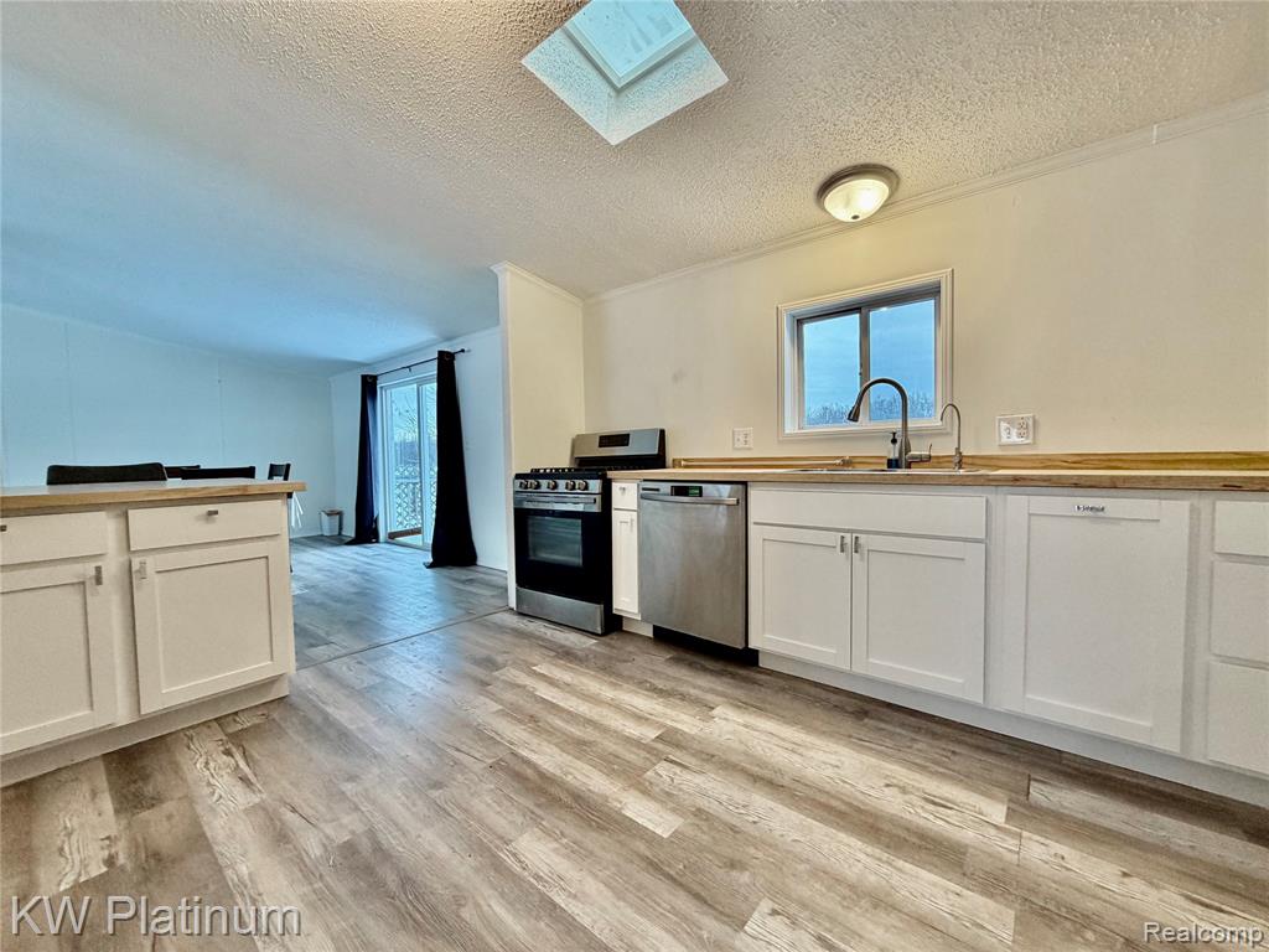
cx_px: 634
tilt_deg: -2.2
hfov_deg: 102.1
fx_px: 513
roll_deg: +0.8
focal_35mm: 14
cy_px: 476
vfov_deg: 85.7
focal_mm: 2.22
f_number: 2.2
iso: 160
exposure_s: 1/60
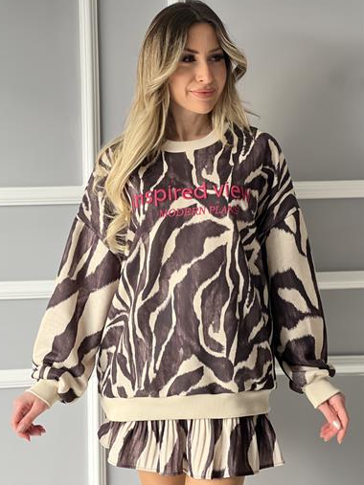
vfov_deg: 24.7
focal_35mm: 79
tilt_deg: -4.4
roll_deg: +0.7
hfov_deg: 18.7
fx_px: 1108
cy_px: 242
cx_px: 179
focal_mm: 9
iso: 160
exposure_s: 1/40
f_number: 2.8
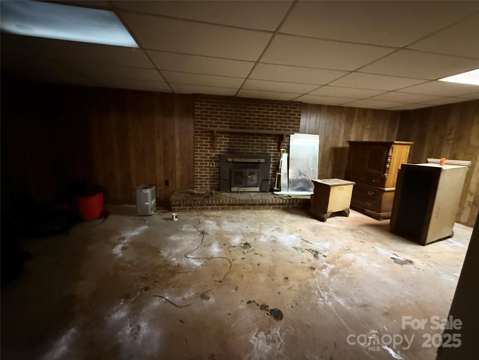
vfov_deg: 85.7
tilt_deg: -10.9
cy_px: 180
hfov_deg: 102.1
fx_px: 194
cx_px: 240
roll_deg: -2.2
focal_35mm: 14
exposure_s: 1/30
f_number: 2.2
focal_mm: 2.22
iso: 1600
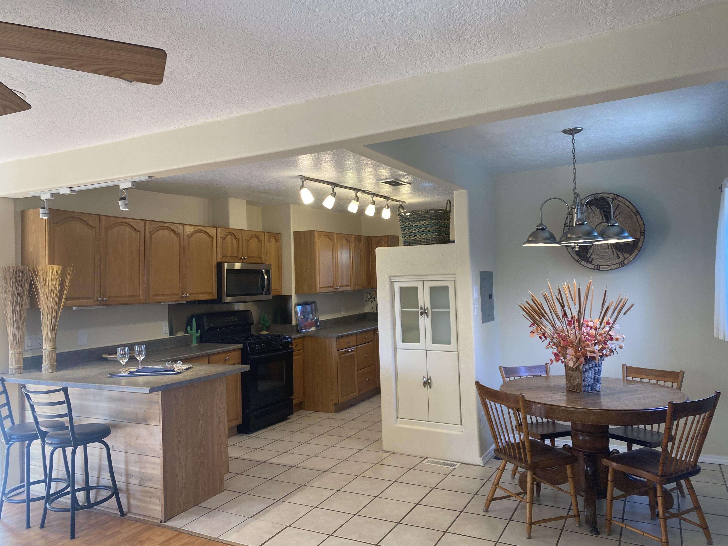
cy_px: 273
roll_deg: +1.8
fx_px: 547
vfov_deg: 53.1
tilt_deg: +0.6
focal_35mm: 26
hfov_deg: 67.3
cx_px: 364
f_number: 1.8
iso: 125
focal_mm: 4.25
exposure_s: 1/120
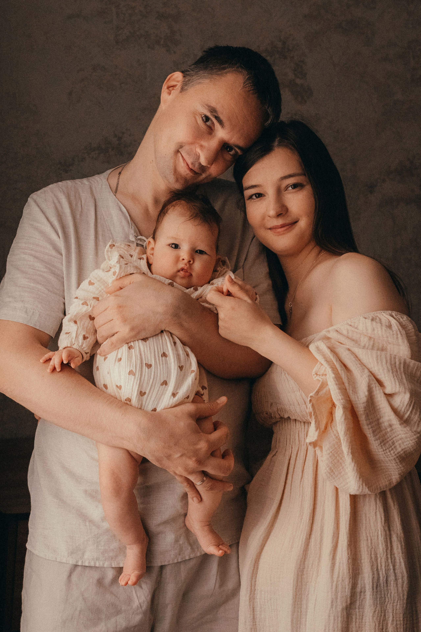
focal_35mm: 51
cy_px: 316
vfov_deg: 38.9
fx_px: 895
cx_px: 210
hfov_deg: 26.5
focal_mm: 34
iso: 3200
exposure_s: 1/200
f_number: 4.5
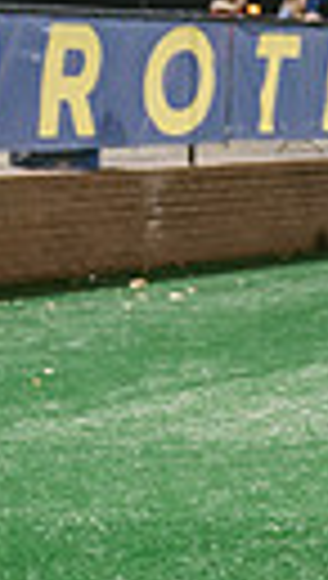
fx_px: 2601
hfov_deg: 6.2
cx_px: 1249
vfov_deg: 12.7
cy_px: 232
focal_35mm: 169
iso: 2500
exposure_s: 1/100
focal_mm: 36
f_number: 3.2
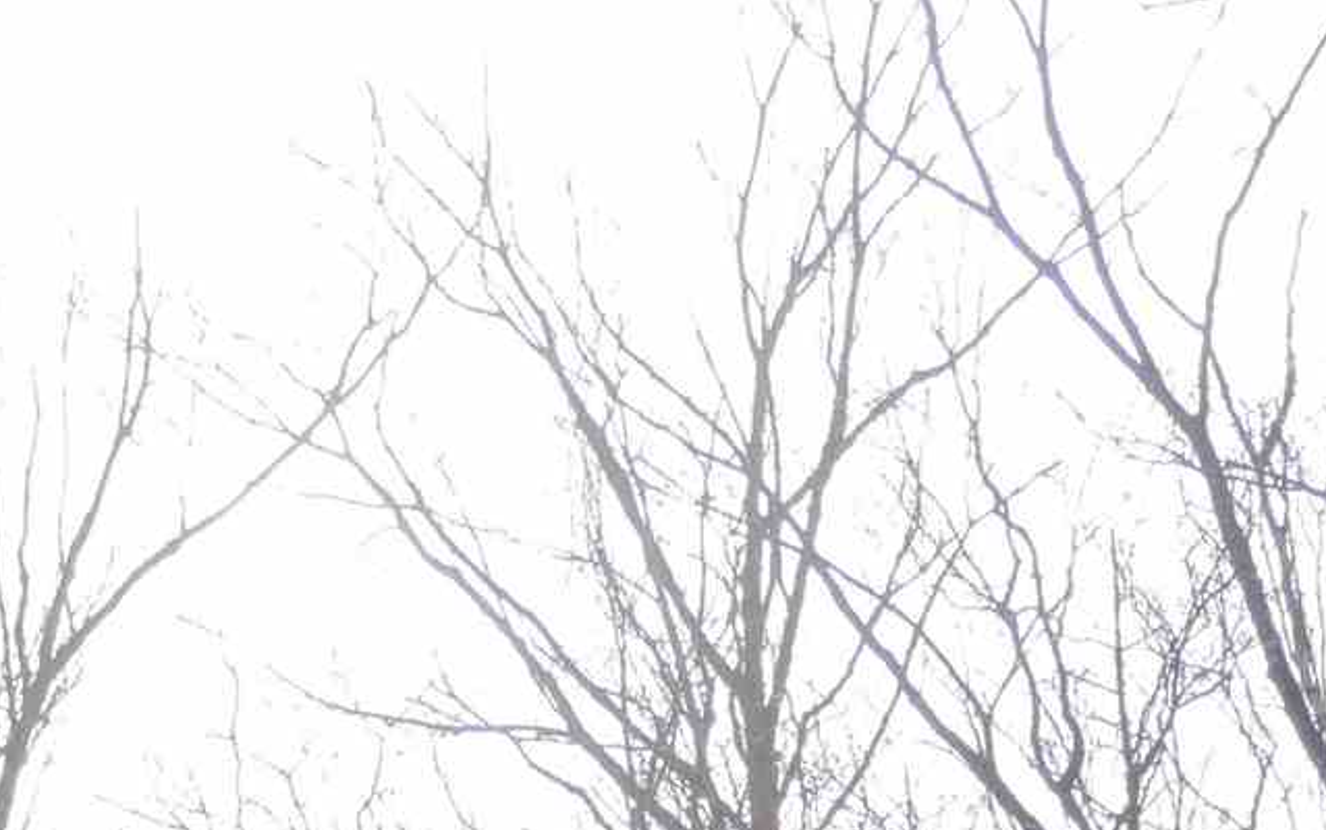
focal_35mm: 219
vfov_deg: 5.7
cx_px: 288
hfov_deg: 9.6
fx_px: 7918
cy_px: 2173
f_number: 3.4
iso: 80
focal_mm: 7.6
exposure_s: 1/640
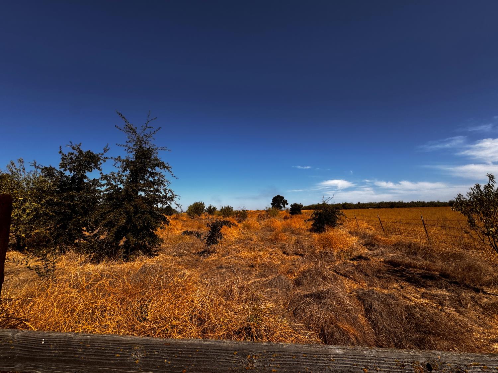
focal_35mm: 14
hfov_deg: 102.1
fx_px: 201
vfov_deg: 85.7
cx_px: 249
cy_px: 186
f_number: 2.2
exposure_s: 1/2874
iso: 50
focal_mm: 2.22
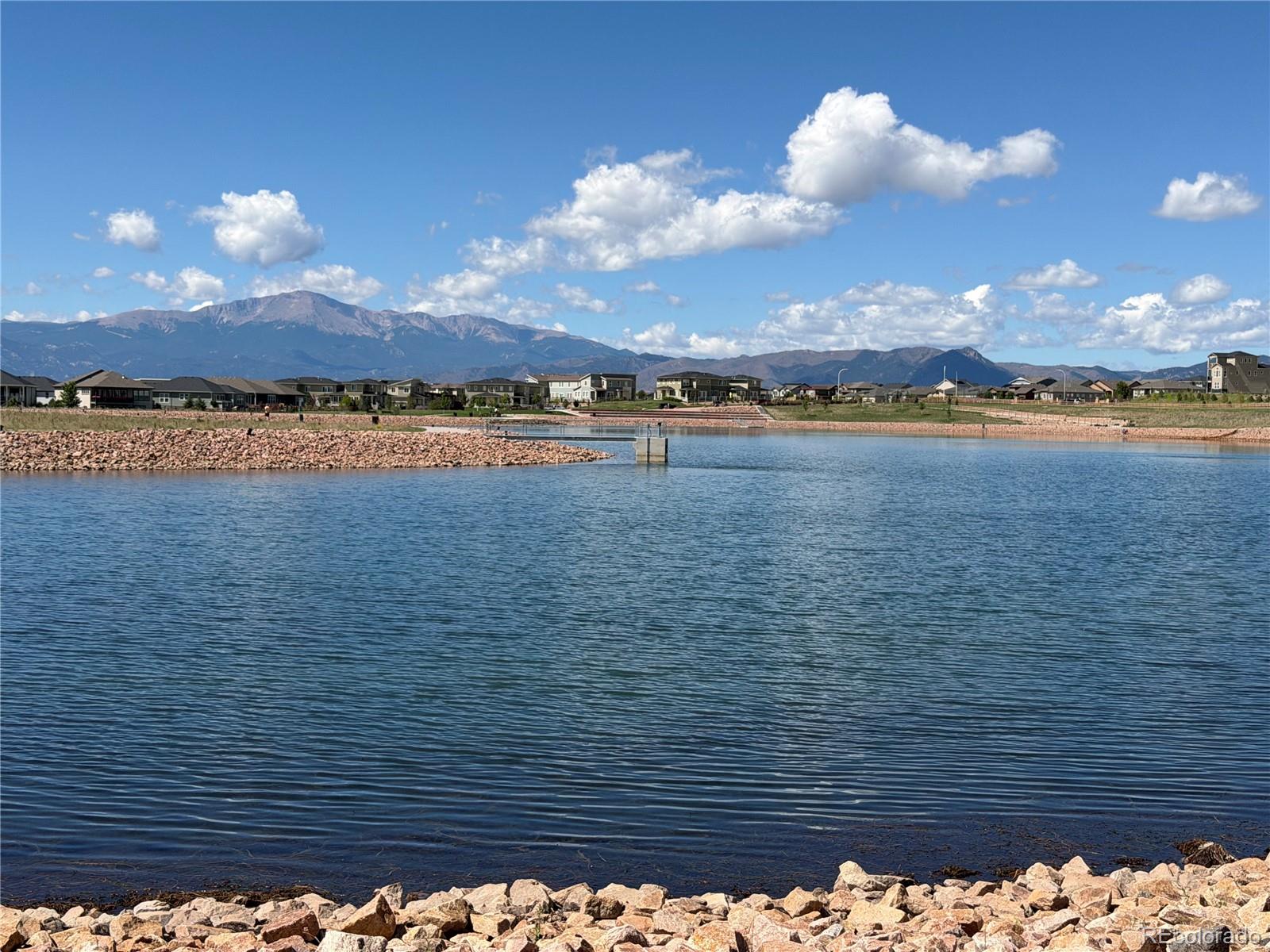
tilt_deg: -2.8
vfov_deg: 30.3
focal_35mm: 48
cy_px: 476
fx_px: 1761
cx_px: 635
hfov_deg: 39.7
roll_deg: -0.6
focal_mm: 6.76
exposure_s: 1/6024
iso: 64
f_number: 1.78
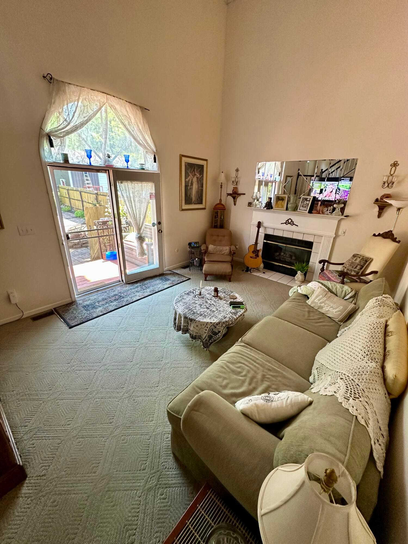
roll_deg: -2.6
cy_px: 272
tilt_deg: -20.6
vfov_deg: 102.1
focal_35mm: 14
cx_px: 204
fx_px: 220
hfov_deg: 85.7
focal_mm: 2.22
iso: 320
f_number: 2.2
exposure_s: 1/95
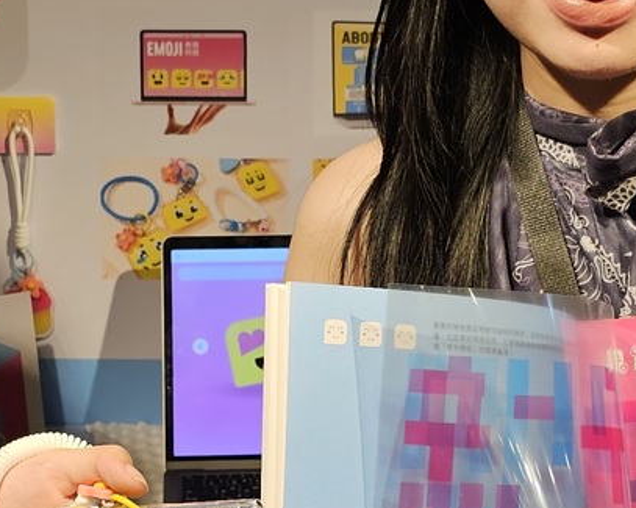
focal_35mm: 106
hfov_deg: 18.1
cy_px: 244
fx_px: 1994
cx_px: 280
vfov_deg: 14.5
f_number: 1.7
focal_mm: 6.3
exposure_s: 1/120
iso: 50
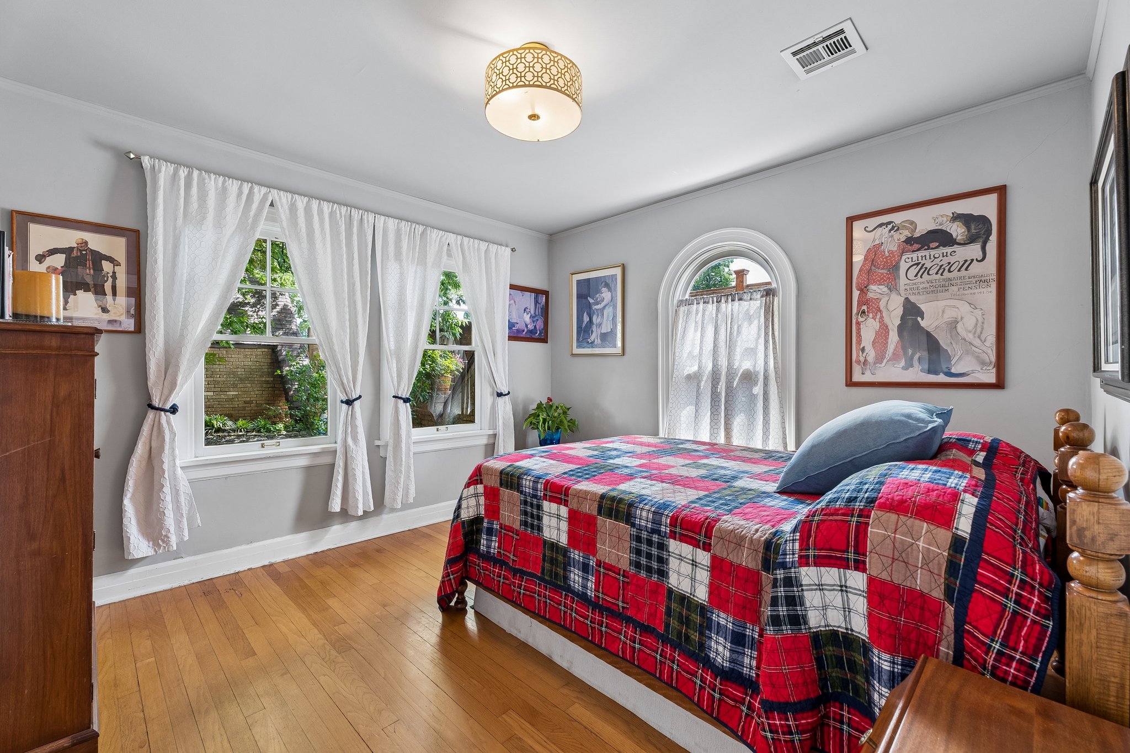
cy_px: 376
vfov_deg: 77.3
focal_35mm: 15
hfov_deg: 100.4
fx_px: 471
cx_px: 565
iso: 100
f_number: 6.3
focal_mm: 10
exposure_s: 1/10
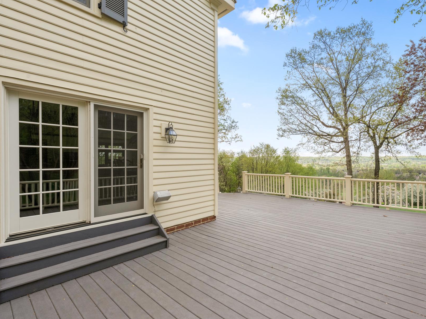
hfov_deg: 89.9
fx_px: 209
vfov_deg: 74.7
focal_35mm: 17
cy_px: 161
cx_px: 254
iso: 640
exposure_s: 1/200
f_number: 10
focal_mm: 14
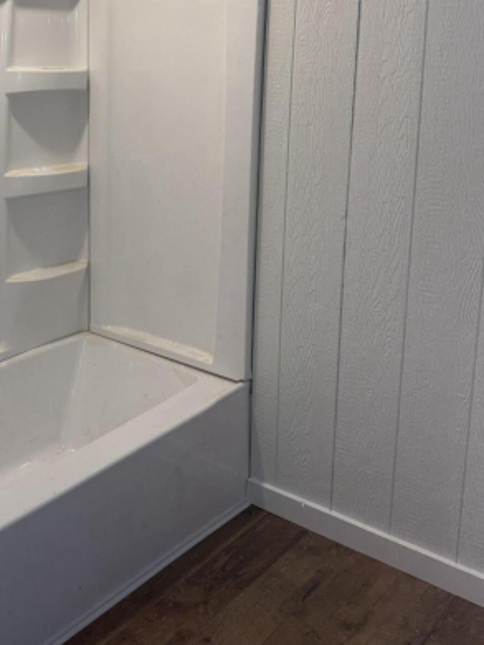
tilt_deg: -10.8
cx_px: 97
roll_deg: +0.2
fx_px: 764
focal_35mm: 41
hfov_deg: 34.1
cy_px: 194
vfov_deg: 44.8
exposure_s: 1/120
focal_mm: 6.76
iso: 80
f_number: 1.78
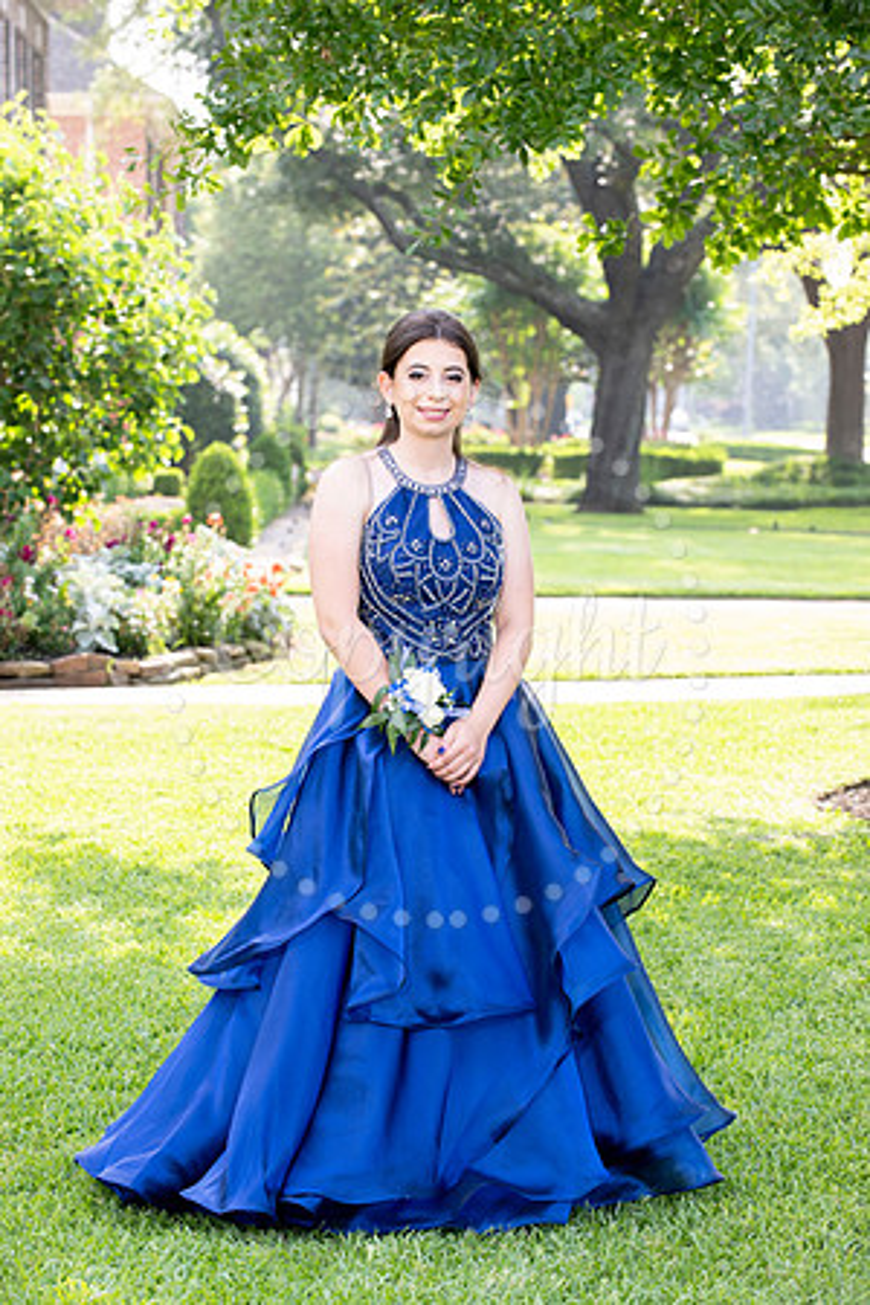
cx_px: 435
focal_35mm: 105
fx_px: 3806
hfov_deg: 13.0
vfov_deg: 19.5
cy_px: 652
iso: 250
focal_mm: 105
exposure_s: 1/60
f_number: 7.1
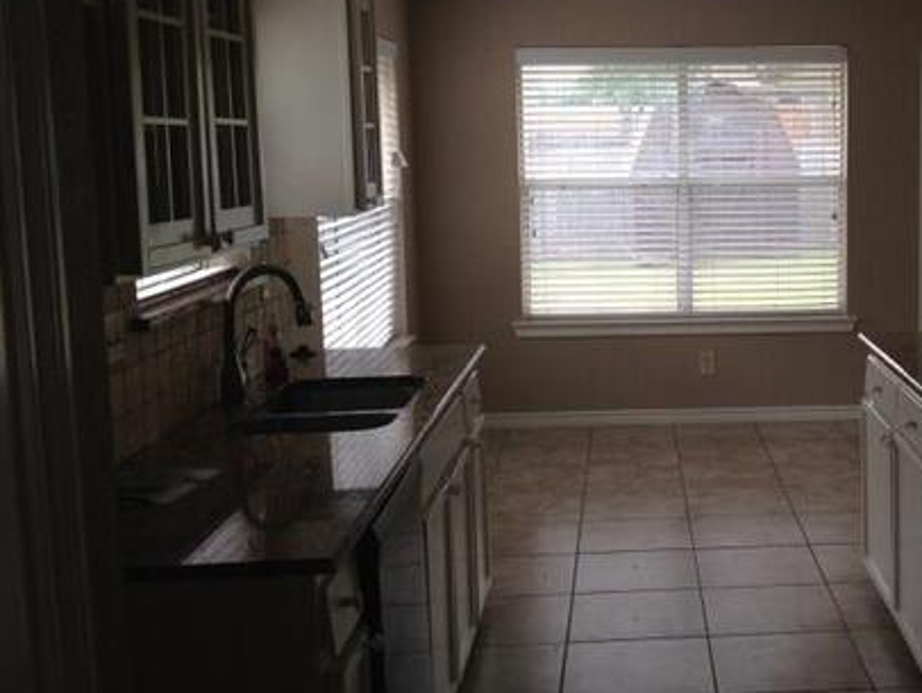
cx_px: 702
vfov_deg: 28.0
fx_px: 1386
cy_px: 295
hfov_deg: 35.9
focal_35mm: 52
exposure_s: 1/120
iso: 64
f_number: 2.4
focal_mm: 4.12
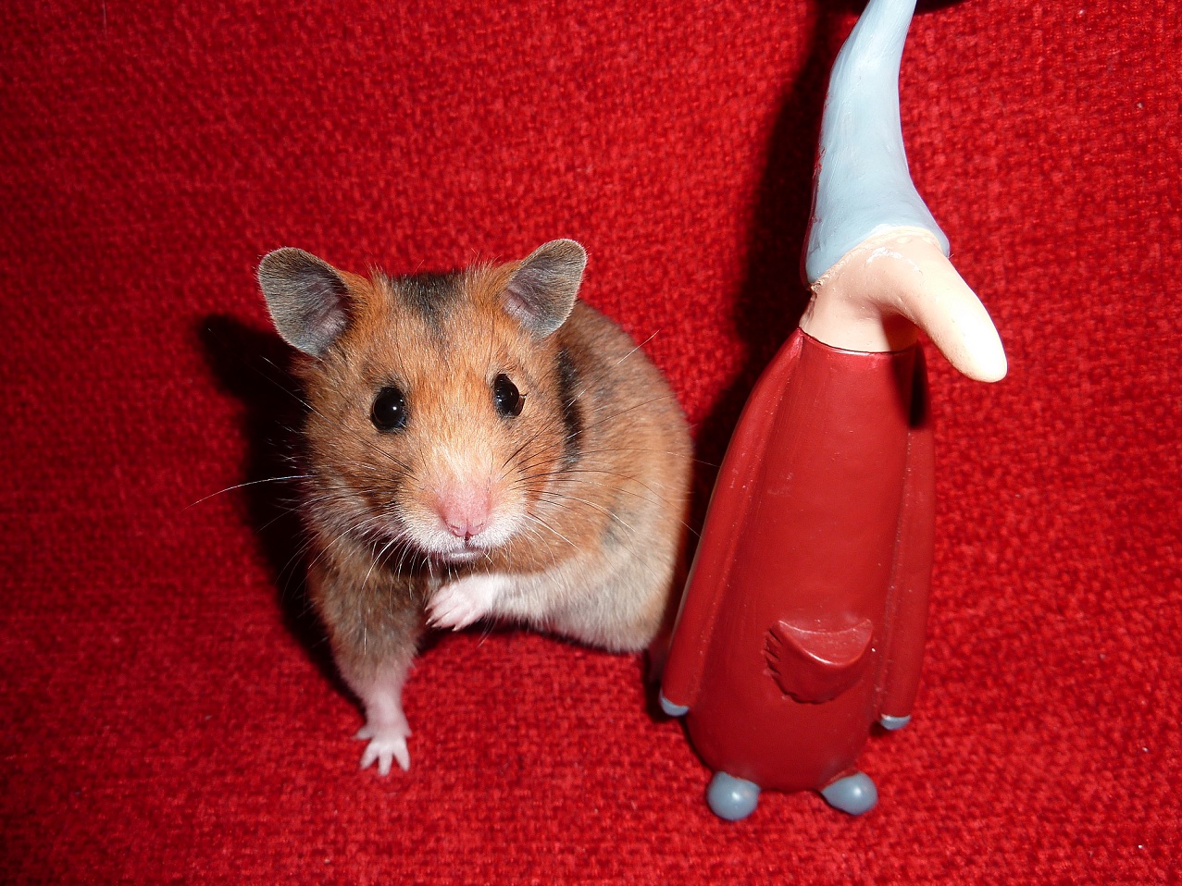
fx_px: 1024
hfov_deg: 60.0
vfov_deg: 46.8
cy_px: 443
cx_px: 591
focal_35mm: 30
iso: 100
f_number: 4
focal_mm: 5
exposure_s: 1/60
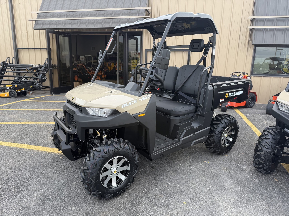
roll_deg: -0.3
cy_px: 108
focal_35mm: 24
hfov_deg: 71.6
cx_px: 144
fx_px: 200
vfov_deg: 56.8
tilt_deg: -12.6
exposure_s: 1/517
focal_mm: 6.76
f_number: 1.78
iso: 80
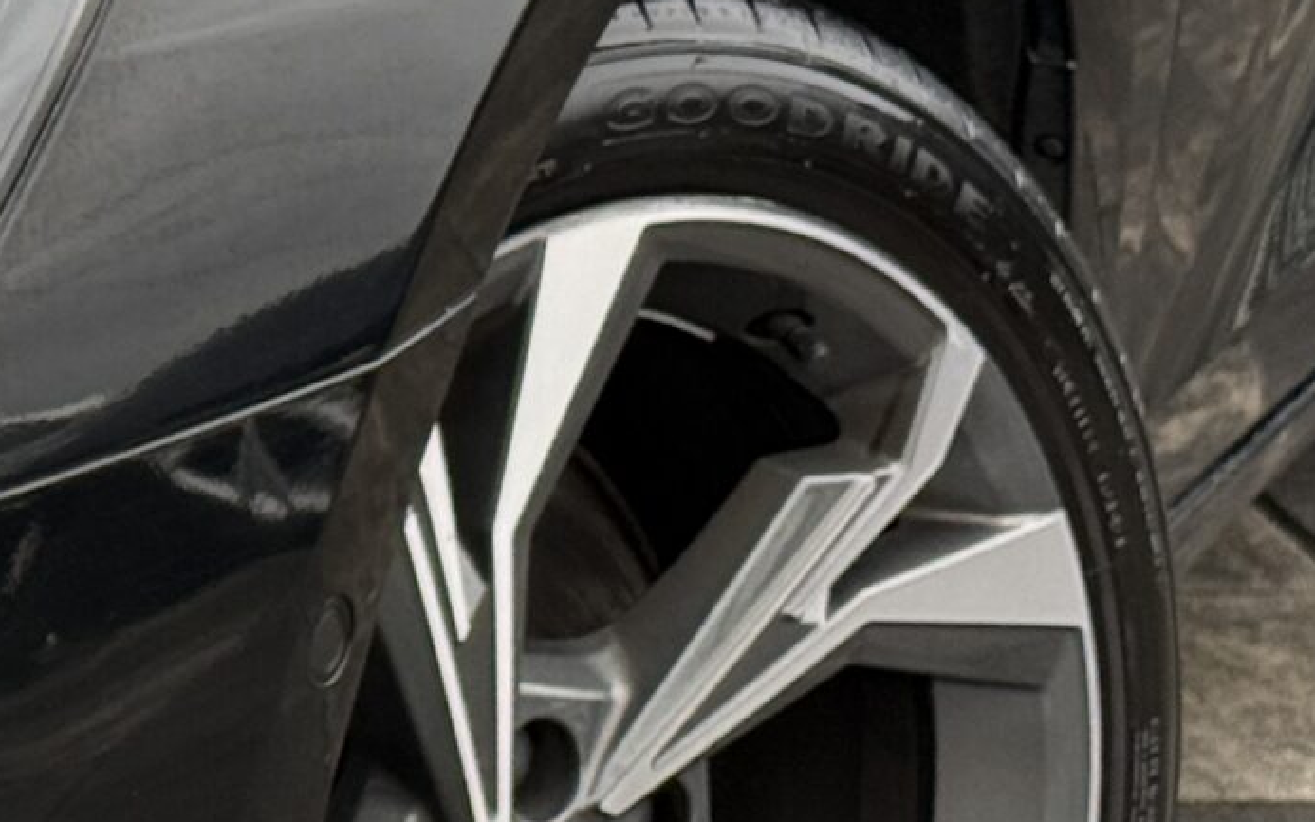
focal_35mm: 188
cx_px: -679
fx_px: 6737
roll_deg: -1.0
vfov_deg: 7.0
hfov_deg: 10.7
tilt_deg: -14.8
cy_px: 283
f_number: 1.78
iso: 64
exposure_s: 1/203
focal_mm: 6.76
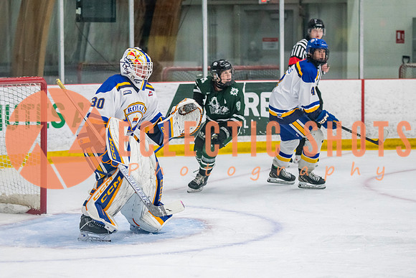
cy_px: 134
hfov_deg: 13.4
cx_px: 154
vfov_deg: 8.9
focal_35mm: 153
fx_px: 1774
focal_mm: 98
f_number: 3.2
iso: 2000
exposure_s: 1/640
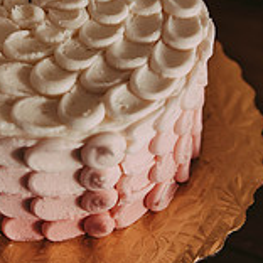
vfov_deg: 15.2
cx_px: 76
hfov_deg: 15.2
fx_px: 980
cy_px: 45
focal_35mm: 114
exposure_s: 1/100
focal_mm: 36
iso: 1000
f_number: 2.8
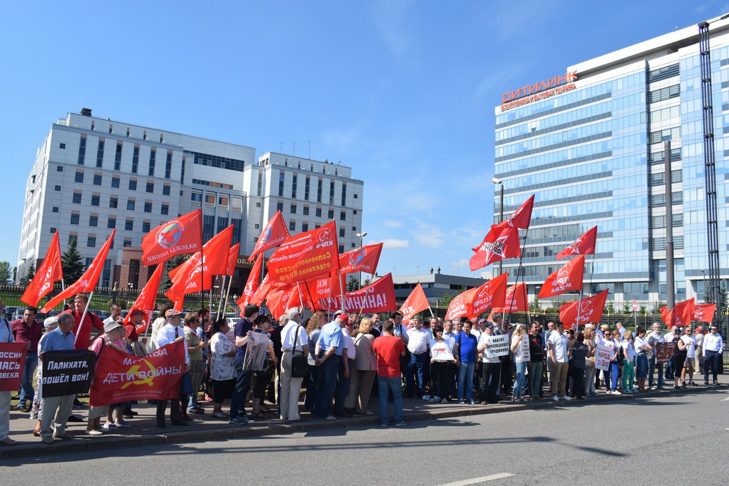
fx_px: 607
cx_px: 364
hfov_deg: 61.9
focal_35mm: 30
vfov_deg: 43.6
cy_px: 243
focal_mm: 20
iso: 200
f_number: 10
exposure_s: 1/400
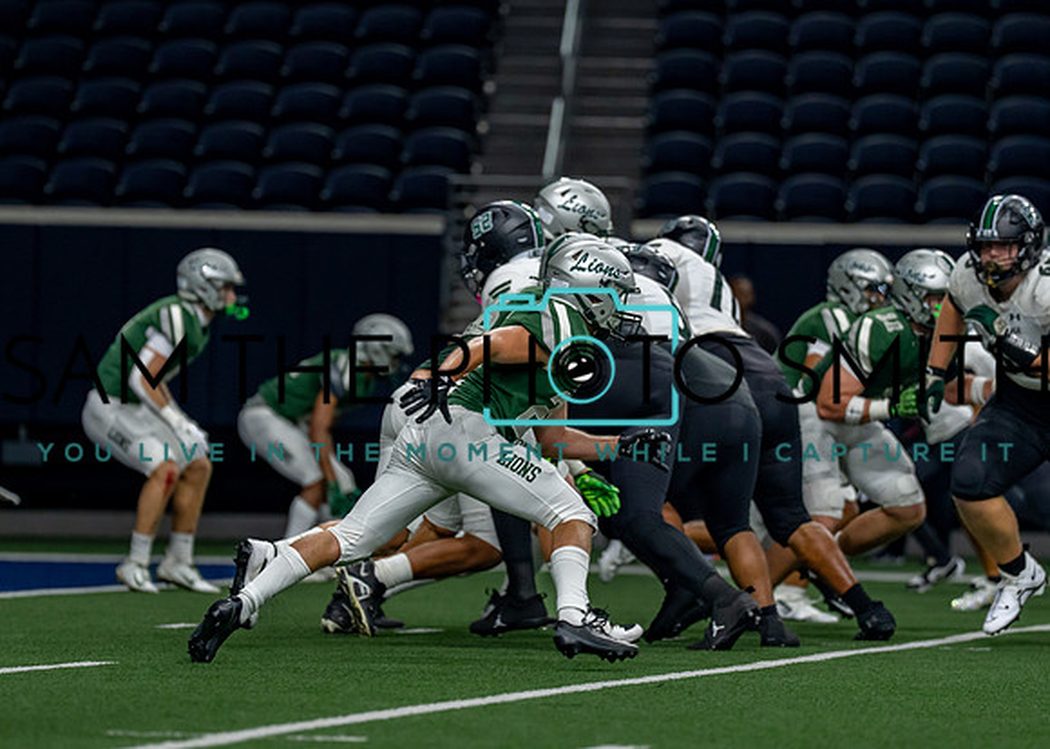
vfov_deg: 4.6
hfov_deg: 6.4
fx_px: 9380
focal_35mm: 315
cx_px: 472
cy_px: 353
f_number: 2.8
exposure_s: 1/1000
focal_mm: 200
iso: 1250
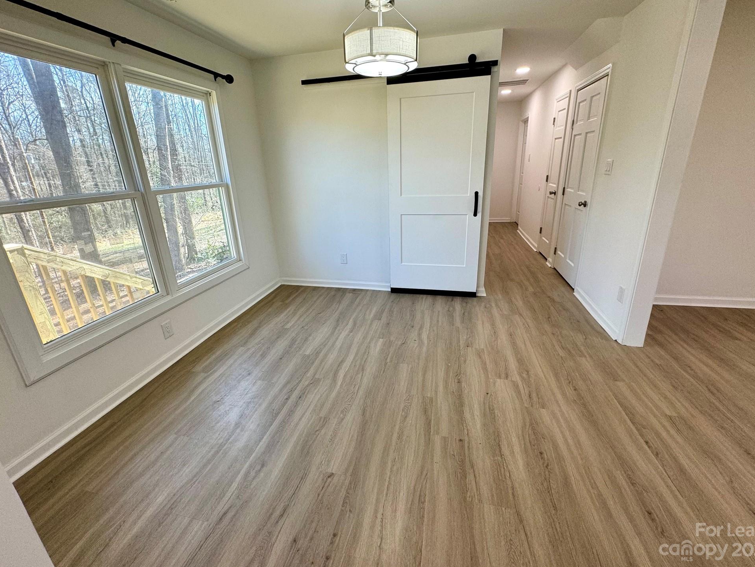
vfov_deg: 81.7
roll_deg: +2.0
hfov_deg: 98.2
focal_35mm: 15
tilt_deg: -18.4
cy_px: 265
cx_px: 372
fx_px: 327
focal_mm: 2.22
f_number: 2.2
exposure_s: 1/120
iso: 100
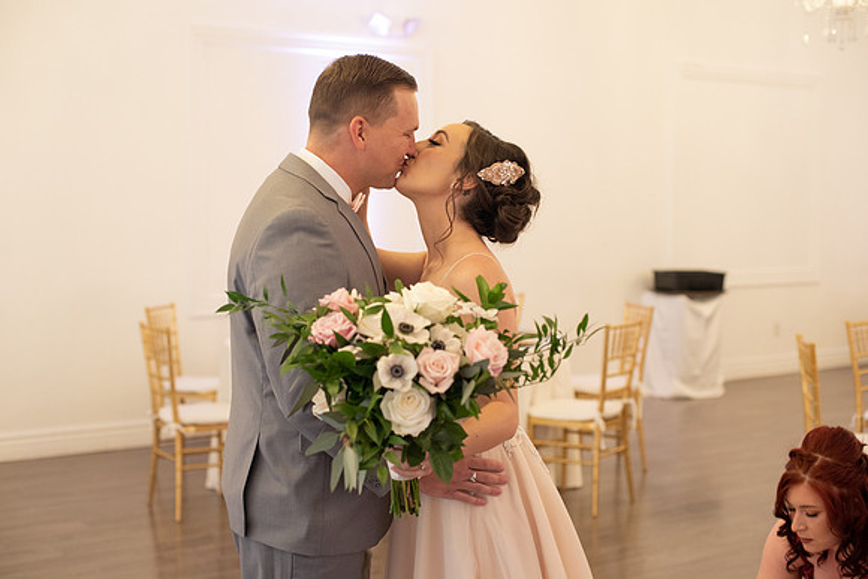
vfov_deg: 27.0
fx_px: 1206
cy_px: 290
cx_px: 434
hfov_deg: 39.6
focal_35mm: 50
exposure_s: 1/200
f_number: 2.8
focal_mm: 50
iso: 1600
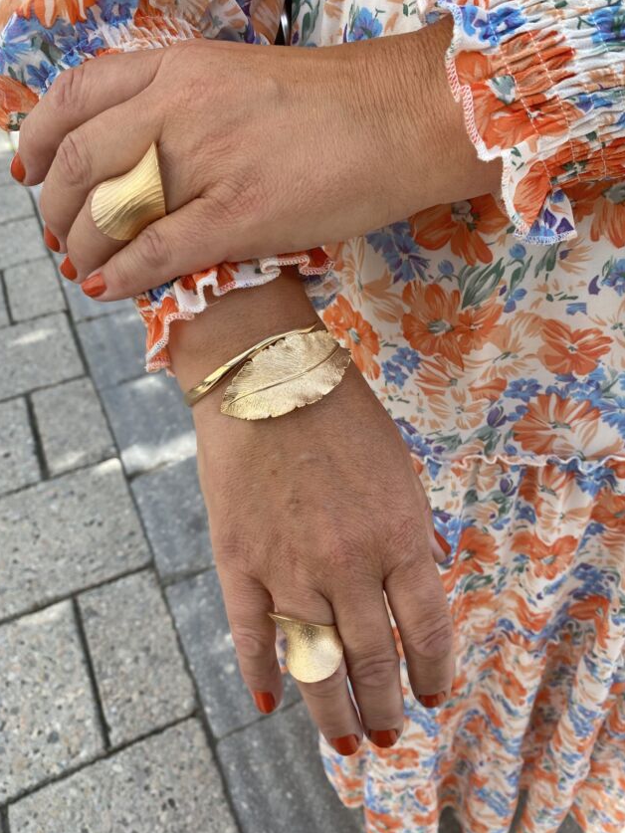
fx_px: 650
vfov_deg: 65.3
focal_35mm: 27
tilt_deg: -45.7
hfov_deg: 51.4
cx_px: 313
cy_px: 430
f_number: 1.8
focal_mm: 4.25
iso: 32
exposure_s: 1/1147
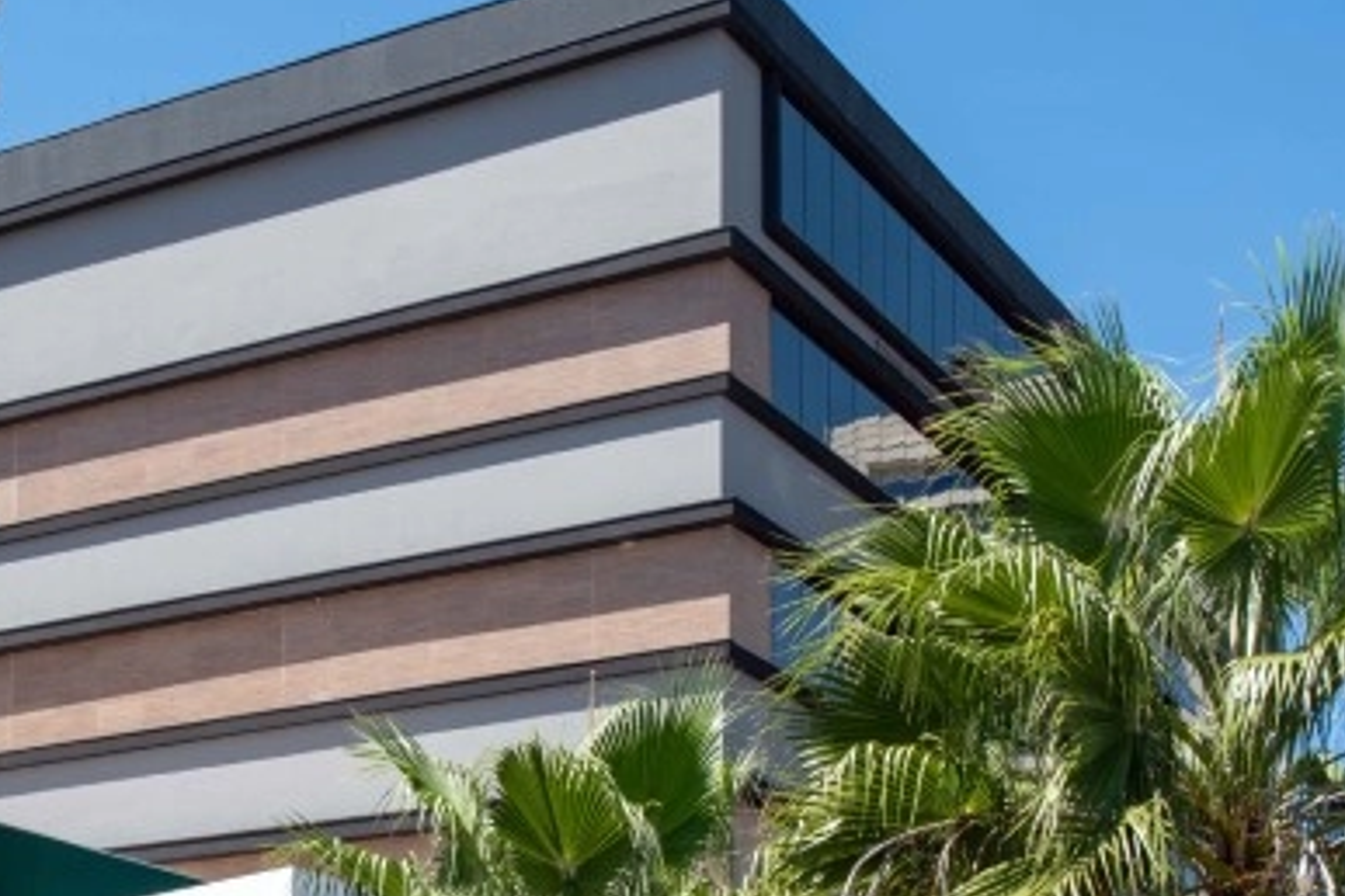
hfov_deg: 29.8
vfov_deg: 20.0
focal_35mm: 67
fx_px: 2503
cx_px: 396
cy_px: 764
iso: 250
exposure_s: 1/250
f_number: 9
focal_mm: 24
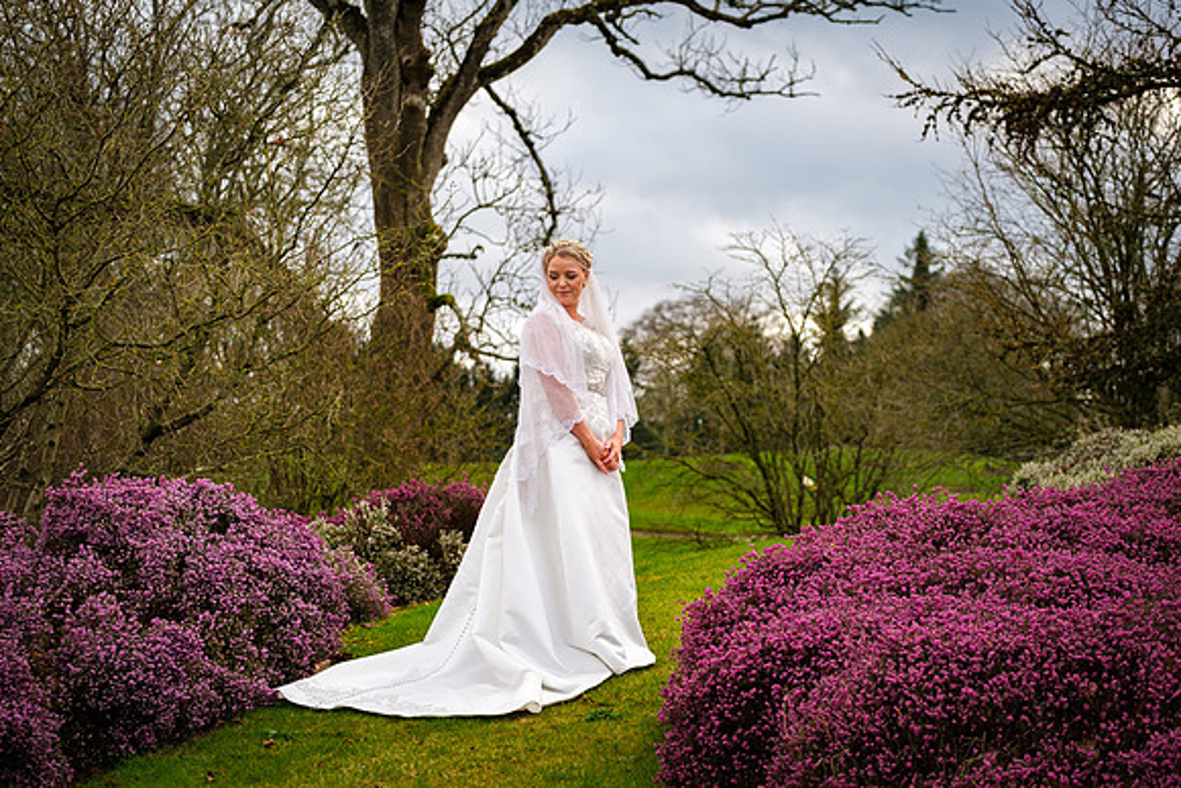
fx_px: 2676
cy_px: 394
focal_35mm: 82
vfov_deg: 16.7
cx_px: 590
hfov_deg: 24.9
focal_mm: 54.1
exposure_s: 1/500
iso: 160
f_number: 2.8
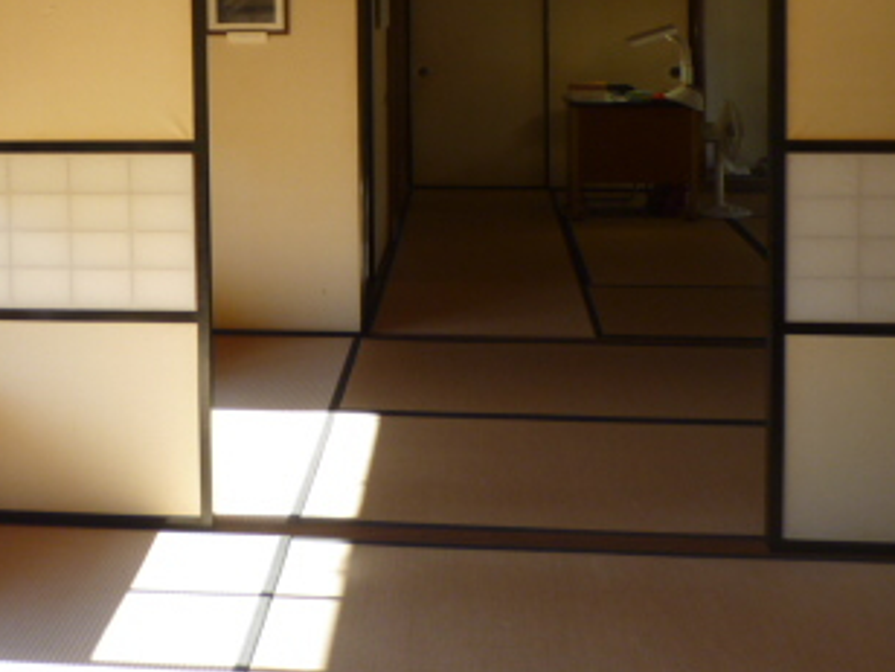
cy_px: 55
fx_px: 1344
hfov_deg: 36.4
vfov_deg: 27.0
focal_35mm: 52
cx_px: 282
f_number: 2.8
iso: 80
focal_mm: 4.4
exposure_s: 1/125
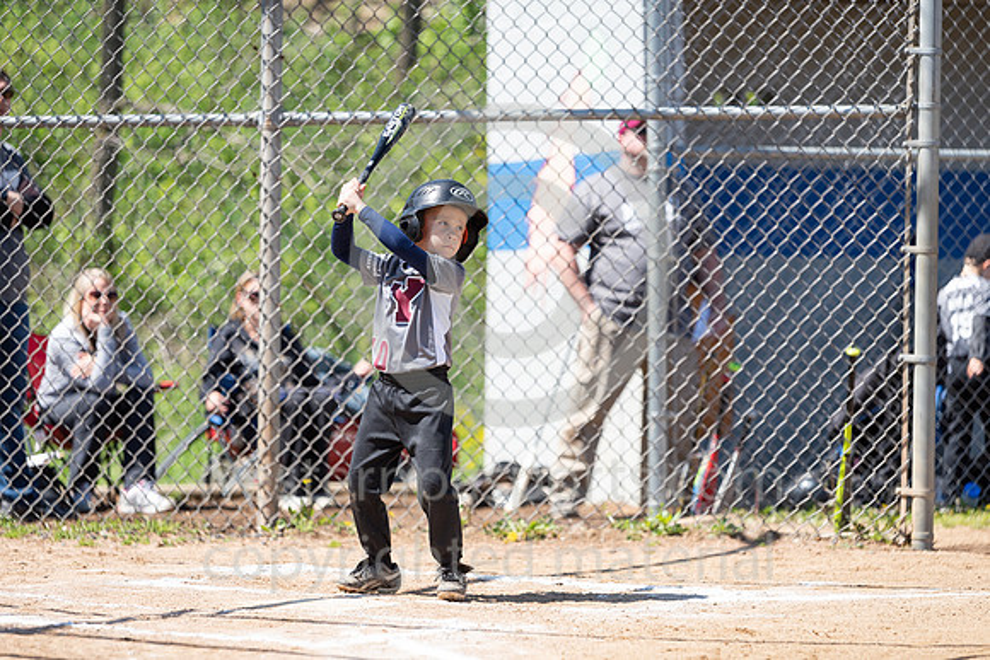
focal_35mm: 175
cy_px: 330
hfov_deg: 11.7
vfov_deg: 7.9
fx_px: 4813
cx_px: 495
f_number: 3.2
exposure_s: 1/1600
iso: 200
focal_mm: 175
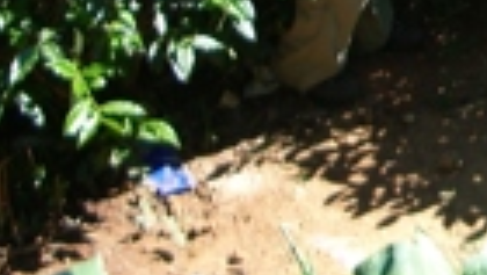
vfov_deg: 10.5
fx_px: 1409
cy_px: -223
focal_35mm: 109
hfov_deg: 18.6
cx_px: 574
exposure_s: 1/250
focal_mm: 5.8
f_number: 2.6
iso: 80
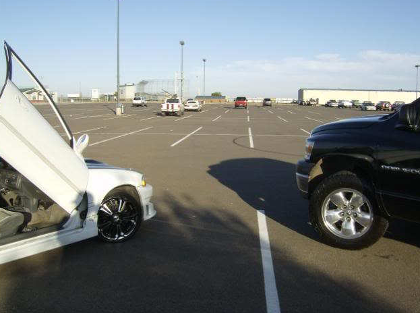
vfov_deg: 38.5
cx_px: 211
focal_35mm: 37
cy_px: 156
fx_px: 448
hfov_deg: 50.2
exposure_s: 1/605
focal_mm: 6
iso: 100
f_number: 4.7
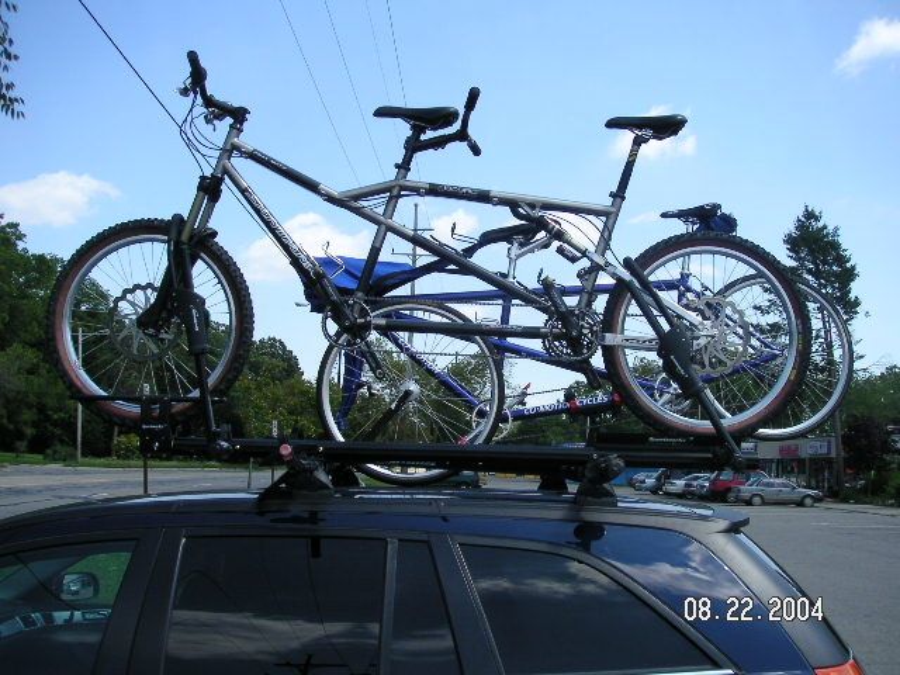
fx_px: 988
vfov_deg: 37.7
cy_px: 338
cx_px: 450
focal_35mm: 38
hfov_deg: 49.0
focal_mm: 6
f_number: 2.8
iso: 50
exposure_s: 1/750
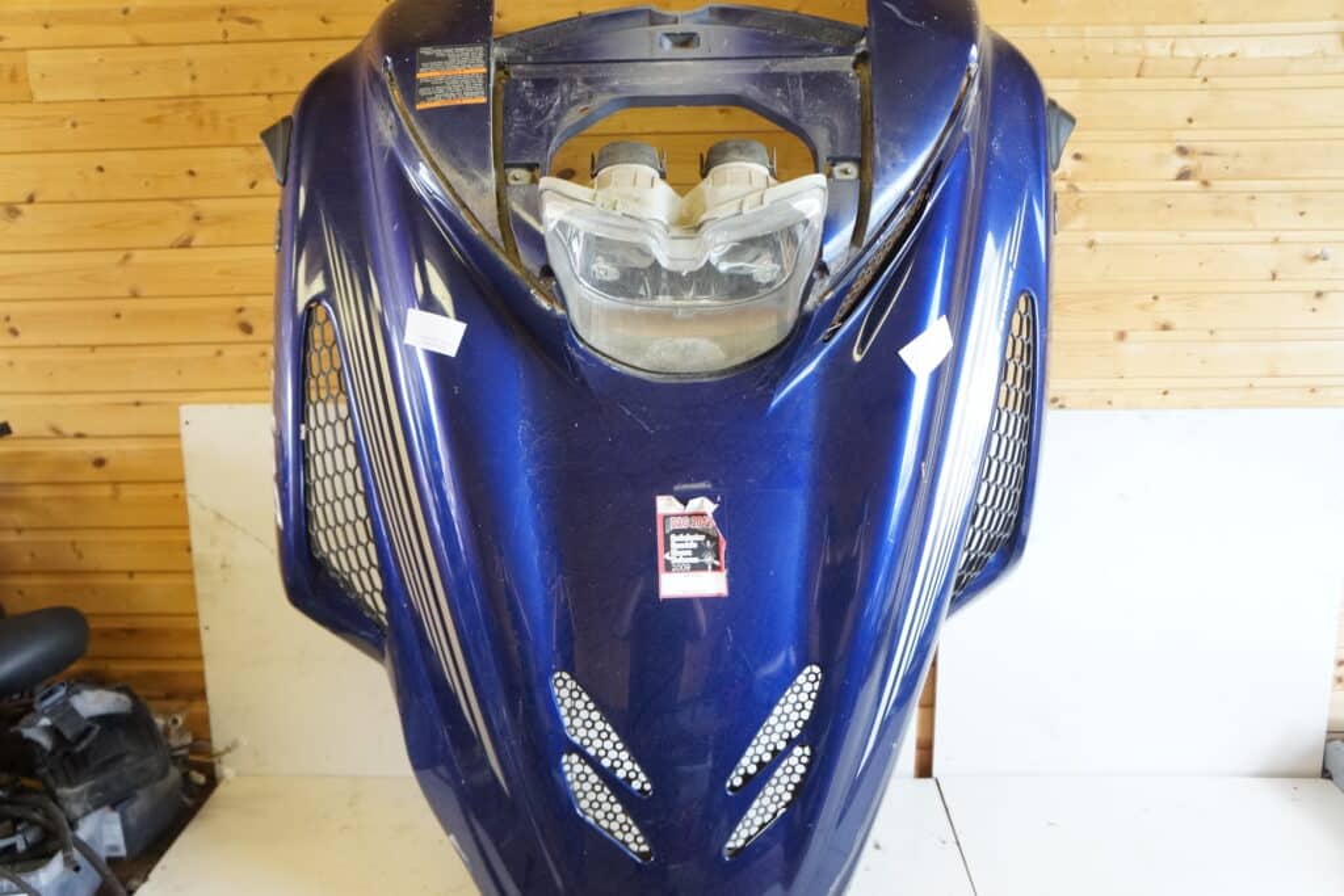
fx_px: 1120
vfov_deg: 43.6
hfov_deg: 61.9
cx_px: 672
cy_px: 448
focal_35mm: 30
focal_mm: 20
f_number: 4
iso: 1250
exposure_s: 1/60
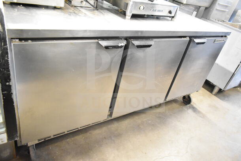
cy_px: 80
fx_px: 181
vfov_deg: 48.0
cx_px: 120
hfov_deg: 67.4
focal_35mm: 27
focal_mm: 18
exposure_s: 1/30
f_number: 3.5
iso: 8000
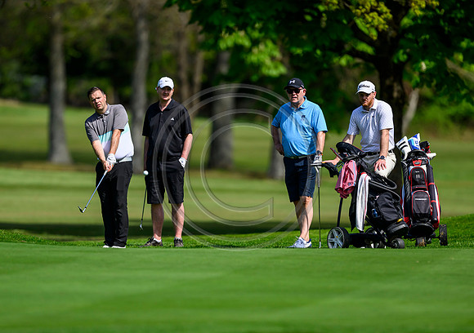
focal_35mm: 493
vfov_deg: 2.9
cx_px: 221
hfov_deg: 4.1
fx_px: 6601
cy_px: 195
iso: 500
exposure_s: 1/6400
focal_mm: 400
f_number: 3.5
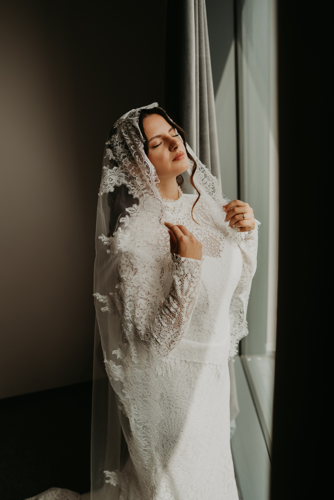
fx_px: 487
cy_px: 250
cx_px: 167
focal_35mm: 35
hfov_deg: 37.9
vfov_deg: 54.4
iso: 400
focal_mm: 35
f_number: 2.5
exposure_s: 1/1600
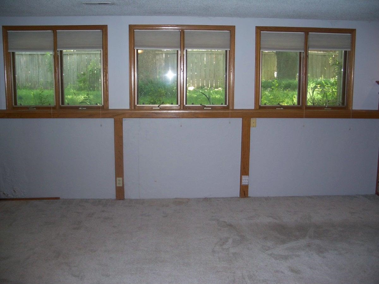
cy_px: 142
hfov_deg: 50.1
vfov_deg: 38.7
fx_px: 405
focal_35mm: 37
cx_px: 190
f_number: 2.8
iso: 200
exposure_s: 1/60
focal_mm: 7.8
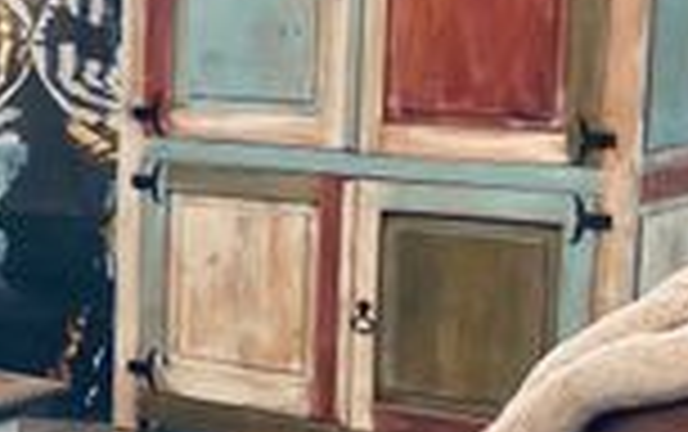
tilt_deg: -8.1
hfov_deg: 16.7
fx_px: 2027
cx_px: -459
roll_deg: +2.3
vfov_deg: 12.2
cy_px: 220
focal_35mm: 108
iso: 160
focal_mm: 5.7
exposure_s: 1/60
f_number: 1.5
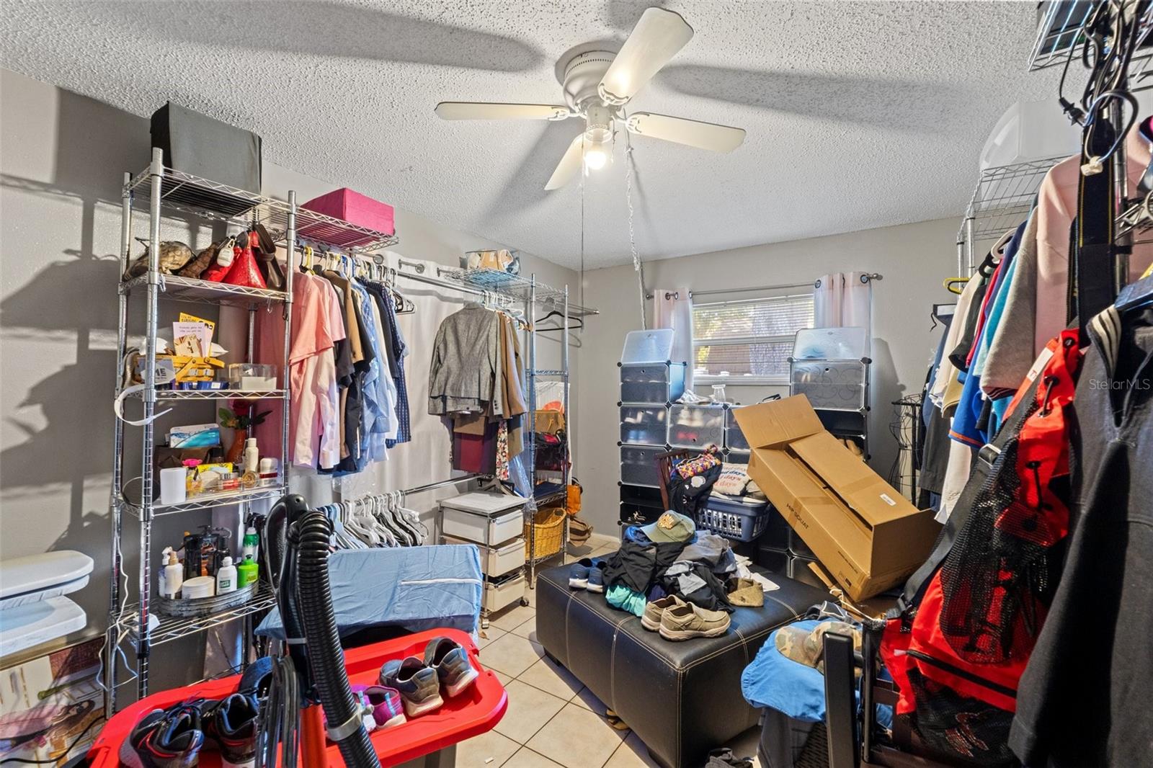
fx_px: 480
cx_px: 576
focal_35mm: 15
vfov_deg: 77.3
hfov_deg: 100.4
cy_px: 384
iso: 400
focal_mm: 10
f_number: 7.1
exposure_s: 1.3
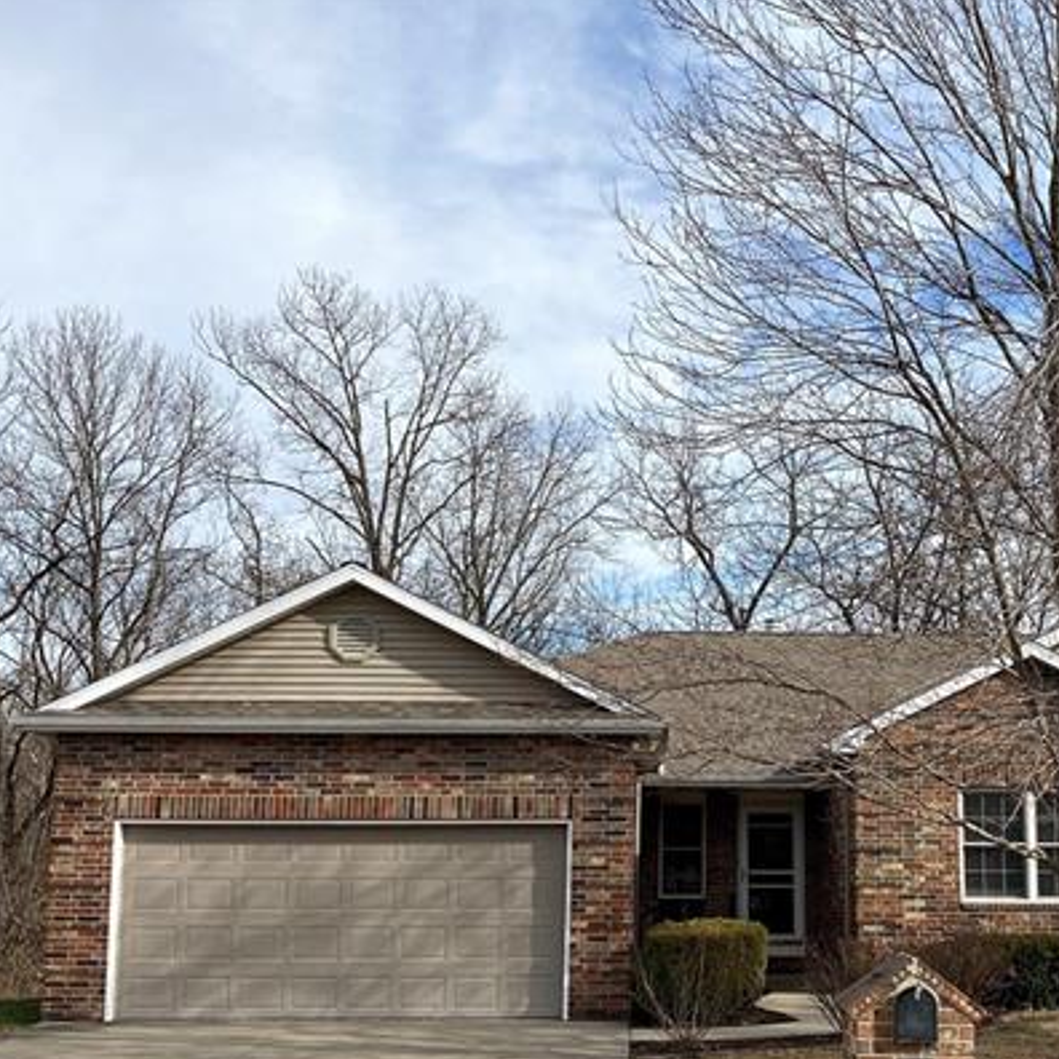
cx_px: 786
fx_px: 1384
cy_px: 624
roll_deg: +0.1
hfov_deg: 40.7
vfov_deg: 41.7
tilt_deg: +8.9
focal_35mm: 40
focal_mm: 3.99
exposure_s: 1/2208
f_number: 1.8
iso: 25
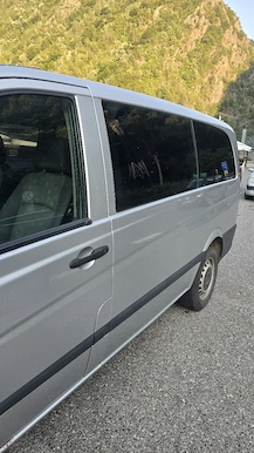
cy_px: 228
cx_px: 114
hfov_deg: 44.3
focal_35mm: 26
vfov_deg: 71.9
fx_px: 311
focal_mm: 6.3
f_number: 1.7
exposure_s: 1/182
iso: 25
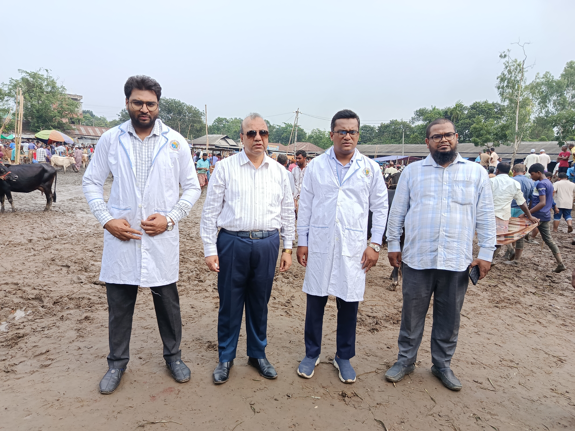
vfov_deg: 56.8
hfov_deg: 71.6
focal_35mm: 24
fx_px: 399
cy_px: 216
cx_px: 288
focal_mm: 5.24
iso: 50
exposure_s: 1/194
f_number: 1.7
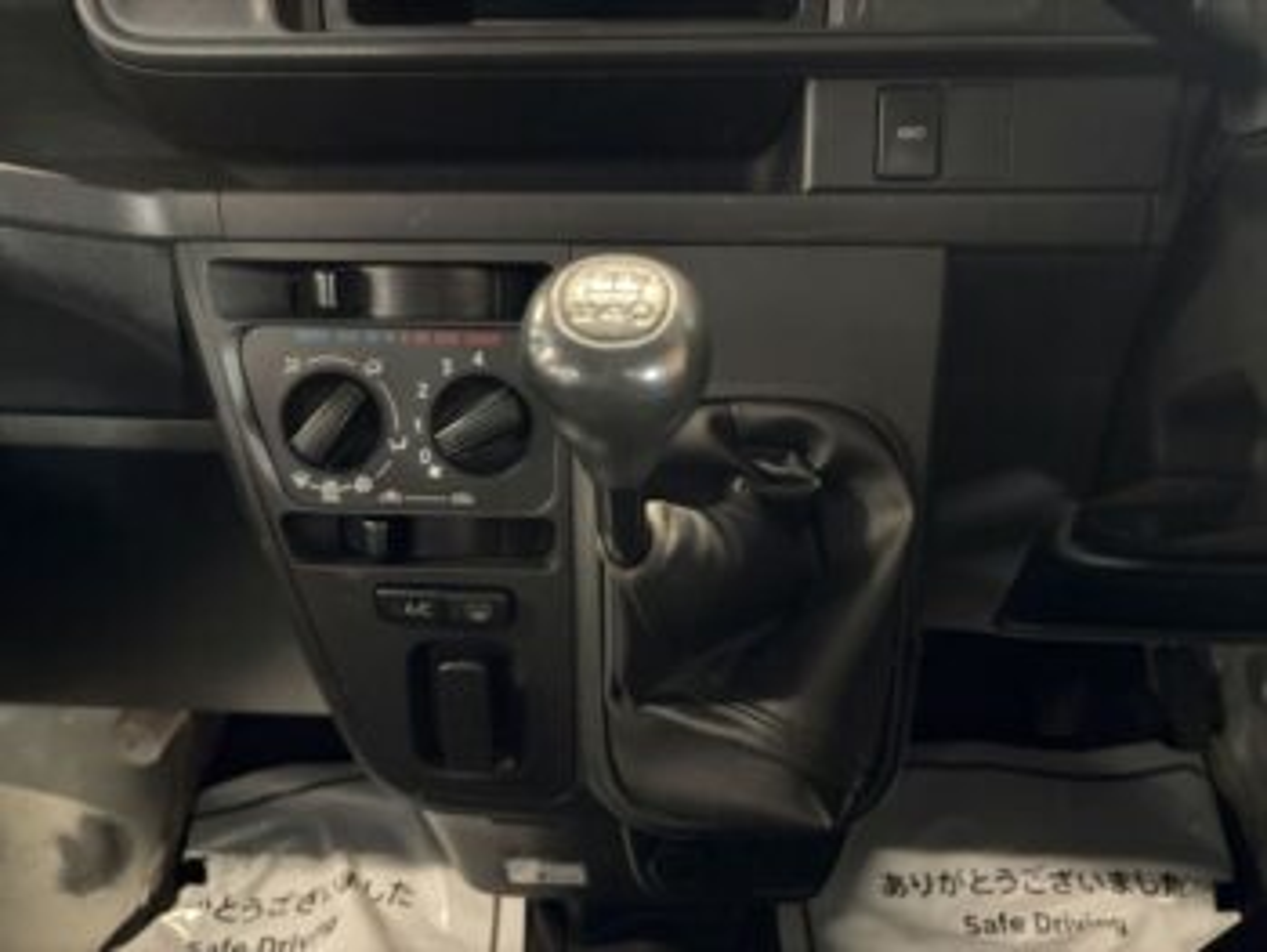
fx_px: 952
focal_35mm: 26
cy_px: 476
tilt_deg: -28.0
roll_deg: +1.7
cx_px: 634
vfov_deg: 53.1
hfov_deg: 67.3
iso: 1000
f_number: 1.6
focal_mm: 5.96
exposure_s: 1/17
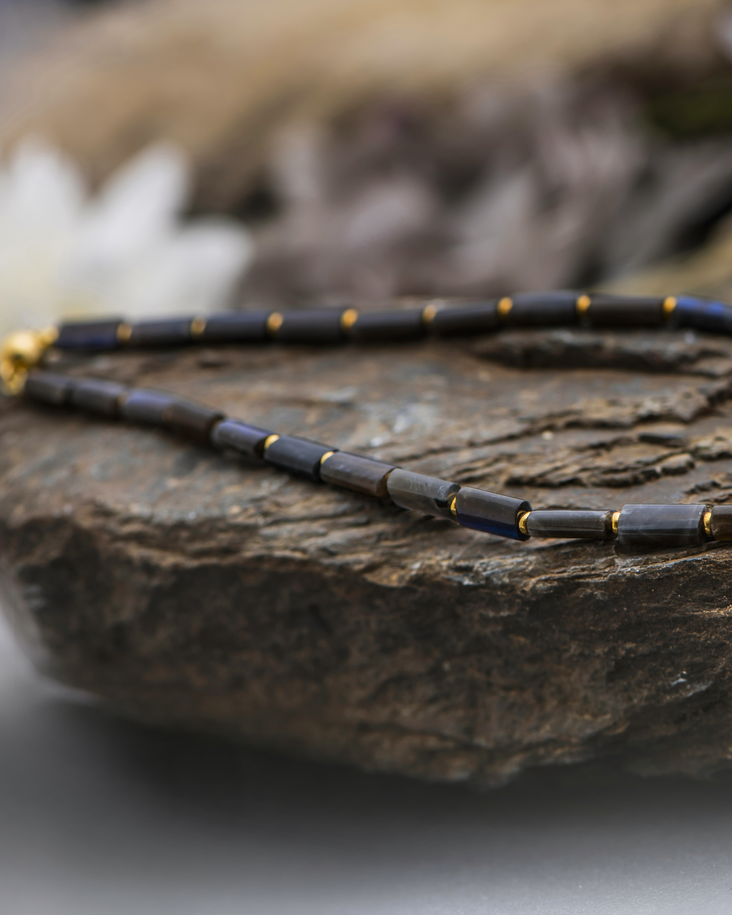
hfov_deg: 10.4
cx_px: 607
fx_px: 4008
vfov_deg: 13.0
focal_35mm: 148
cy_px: 458
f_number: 8
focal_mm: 105
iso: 100
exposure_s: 1/160
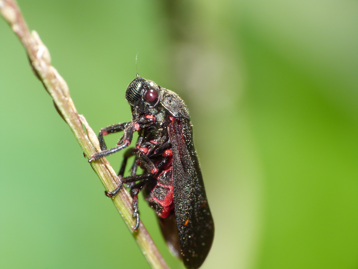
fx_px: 2741
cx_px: 179
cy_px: 134
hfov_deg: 7.5
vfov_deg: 5.6
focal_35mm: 265
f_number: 8
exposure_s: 1/250
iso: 100
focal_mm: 47.7
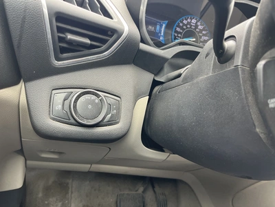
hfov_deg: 67.3
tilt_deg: -15.9
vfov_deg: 53.1
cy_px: 104
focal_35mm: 26
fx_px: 207
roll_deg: -15.0
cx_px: 138
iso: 80
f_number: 1.6
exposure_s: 1/122
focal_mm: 5.1
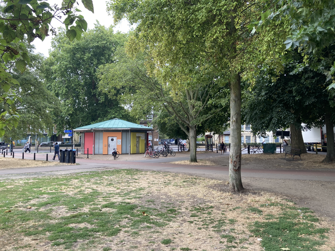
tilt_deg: +4.1
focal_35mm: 28
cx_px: 168
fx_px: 271
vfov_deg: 49.7
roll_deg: -0.5
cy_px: 126
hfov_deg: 63.4
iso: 25
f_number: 1.8
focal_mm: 3.99
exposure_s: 1/121
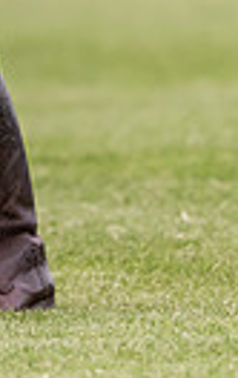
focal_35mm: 2720
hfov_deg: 0.5
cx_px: -62
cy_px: -245
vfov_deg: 0.8
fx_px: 28106
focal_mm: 500
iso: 800
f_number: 4
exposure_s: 1/2500
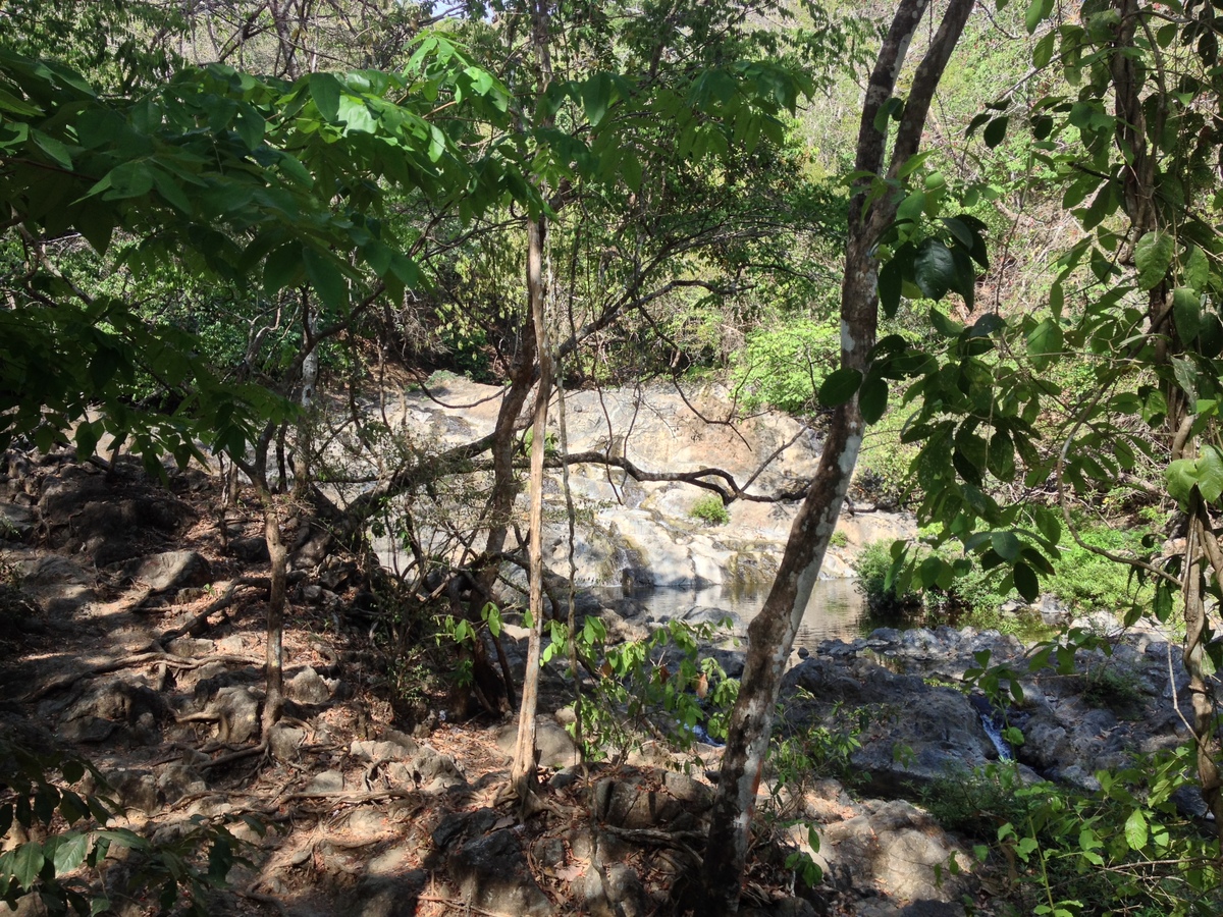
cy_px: 458
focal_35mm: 35
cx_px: 612
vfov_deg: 40.7
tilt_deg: -2.8
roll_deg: +1.7
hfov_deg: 52.6
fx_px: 1237
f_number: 2.4
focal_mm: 4.28
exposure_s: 1/343
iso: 50
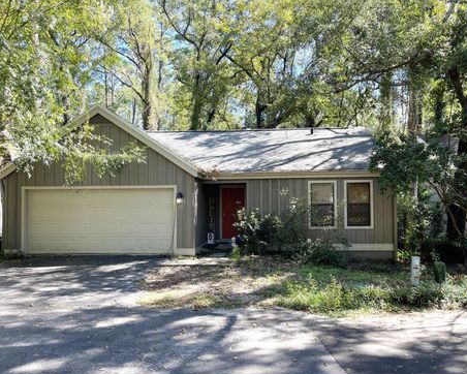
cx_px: 242
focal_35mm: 27
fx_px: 373
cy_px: 193
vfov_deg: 53.2
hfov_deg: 64.0
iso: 32
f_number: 1.6
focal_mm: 5.1
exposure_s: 1/324
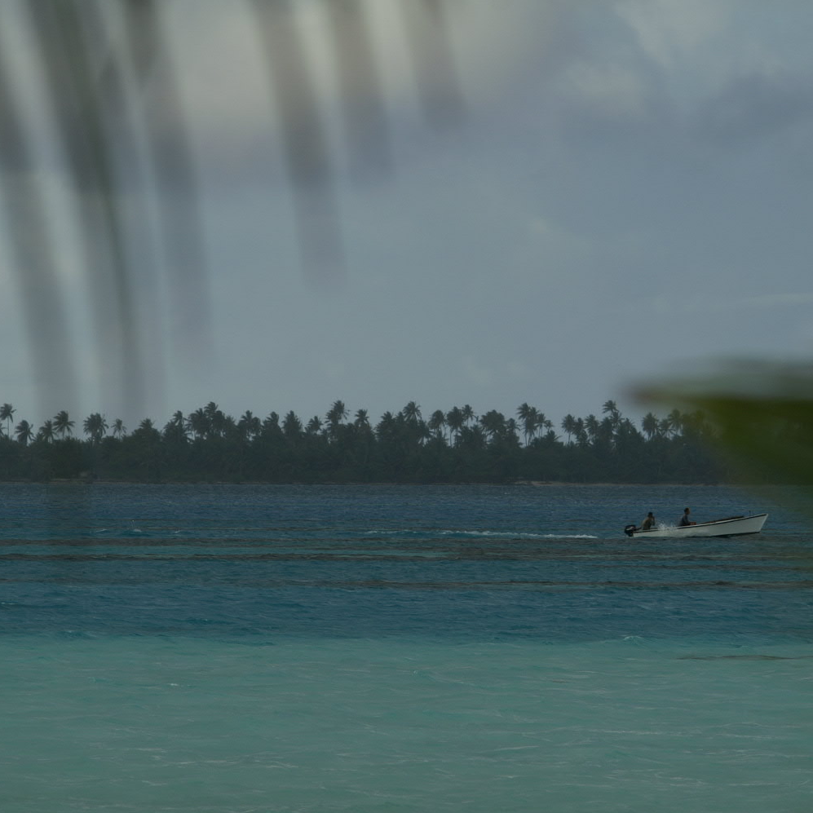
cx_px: 514
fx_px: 9194
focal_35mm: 346
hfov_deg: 5.1
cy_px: 406
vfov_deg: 5.1
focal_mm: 180
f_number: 8
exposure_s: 1/400
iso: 100
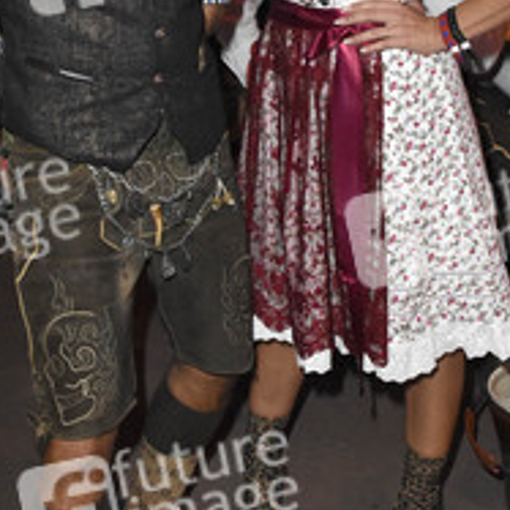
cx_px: 237
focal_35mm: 71
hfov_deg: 24.3
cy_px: 87
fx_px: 1183
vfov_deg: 23.9
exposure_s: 1/60
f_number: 6.3
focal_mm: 26
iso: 5000
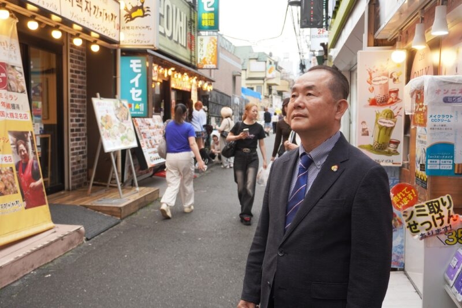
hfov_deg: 55.1
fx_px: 443
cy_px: 154
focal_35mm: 34
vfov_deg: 38.4
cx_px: 231
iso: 320
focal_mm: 23
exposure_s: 1/160
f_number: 4
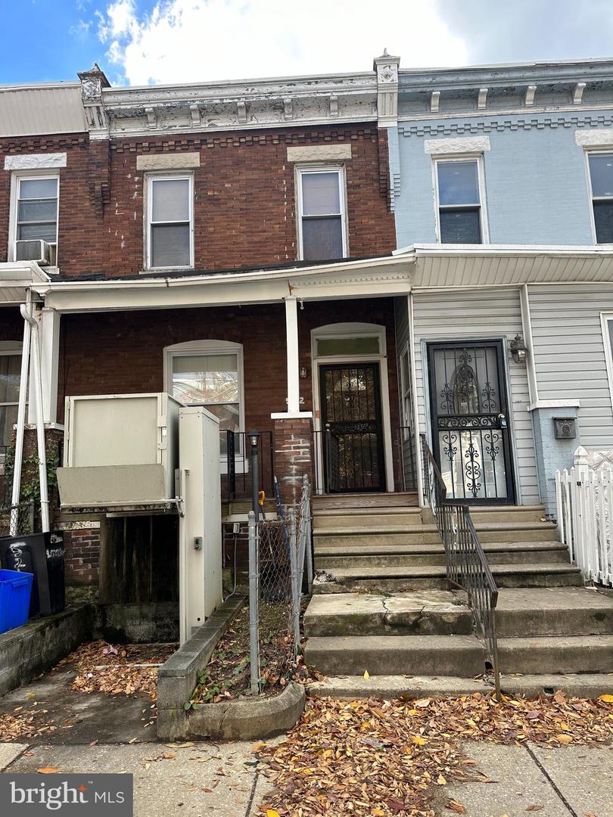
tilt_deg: +9.3
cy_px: 408
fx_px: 567
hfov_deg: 56.8
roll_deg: +2.1
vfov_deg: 71.6
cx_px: 306
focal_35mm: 24
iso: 80
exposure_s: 1/1157
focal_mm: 6.86
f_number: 1.78
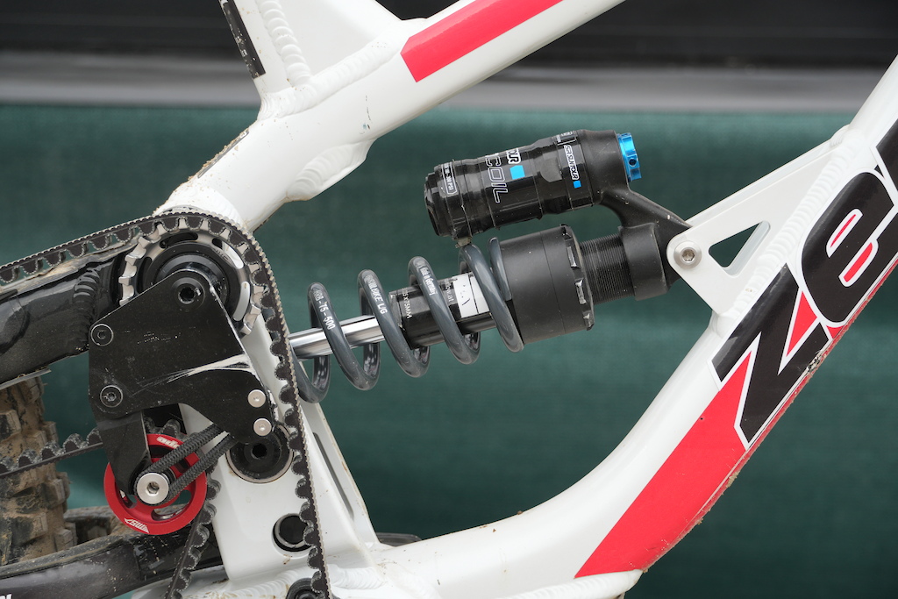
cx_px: 449
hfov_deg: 25.5
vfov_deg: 17.2
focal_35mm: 80
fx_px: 1983
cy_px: 300
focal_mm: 53
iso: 160
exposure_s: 1/160
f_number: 5
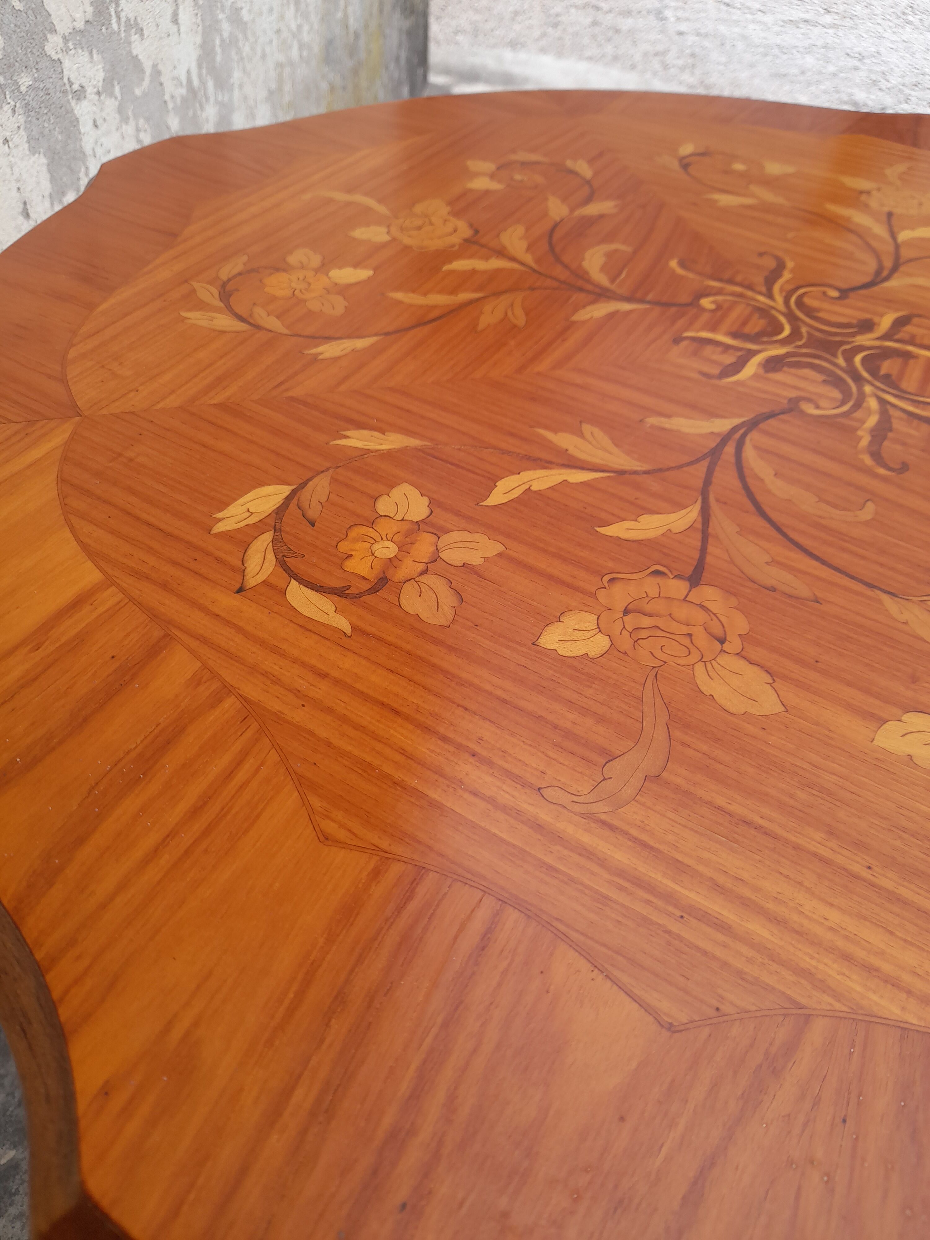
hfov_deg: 54.9
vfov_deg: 69.4
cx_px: 465
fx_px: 896
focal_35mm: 25
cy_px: 620
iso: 20
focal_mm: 4.6
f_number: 2
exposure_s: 1/116
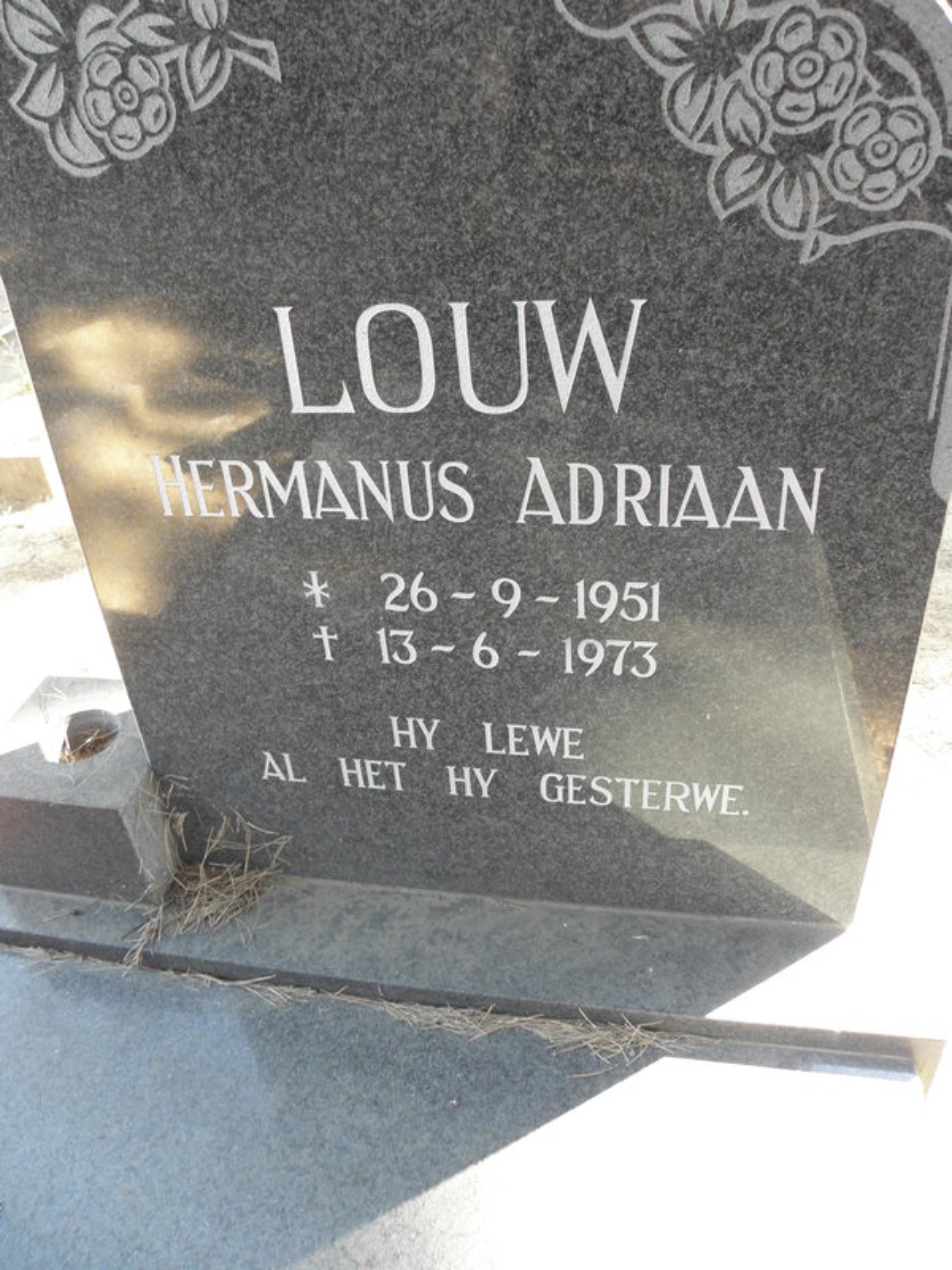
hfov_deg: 53.1
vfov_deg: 67.3
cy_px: 635
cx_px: 476
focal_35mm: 26
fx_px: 953
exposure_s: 1/25
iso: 125
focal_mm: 4.6
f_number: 2.8
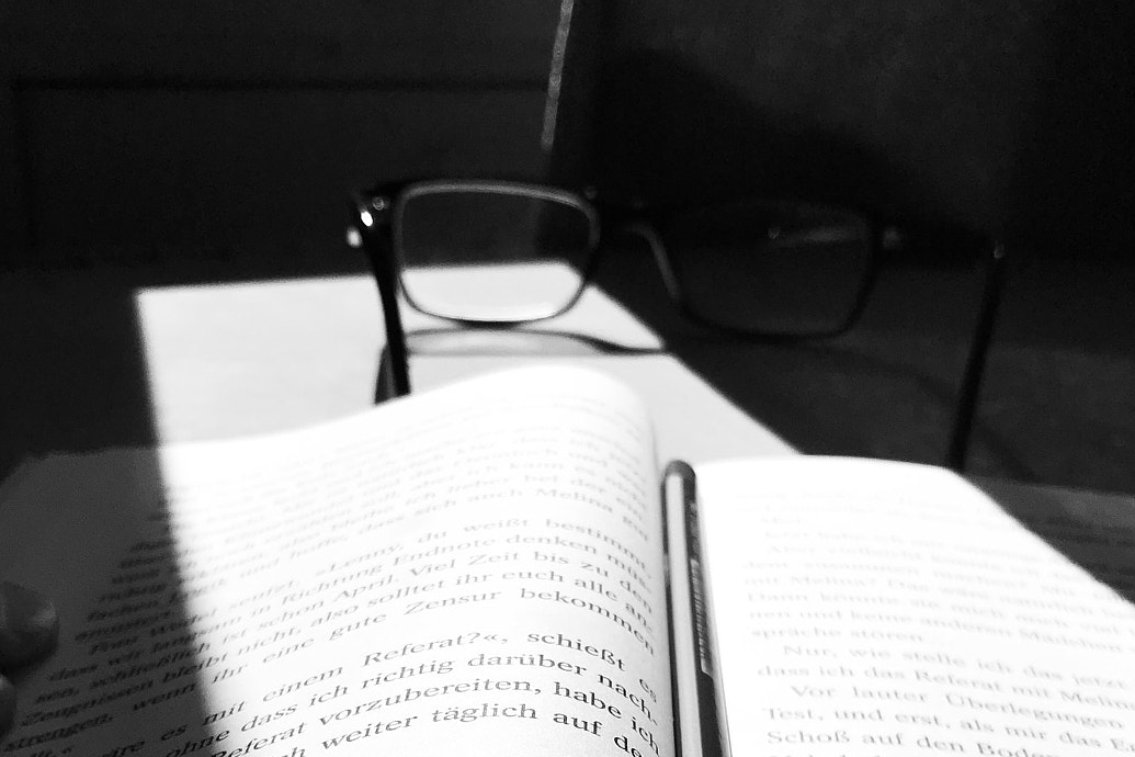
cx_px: 579
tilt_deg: -26.5
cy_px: 678
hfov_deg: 43.6
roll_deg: -3.7
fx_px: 1419
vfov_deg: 28.7
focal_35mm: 45
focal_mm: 3.99
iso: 25
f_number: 1.8
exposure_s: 1/7407
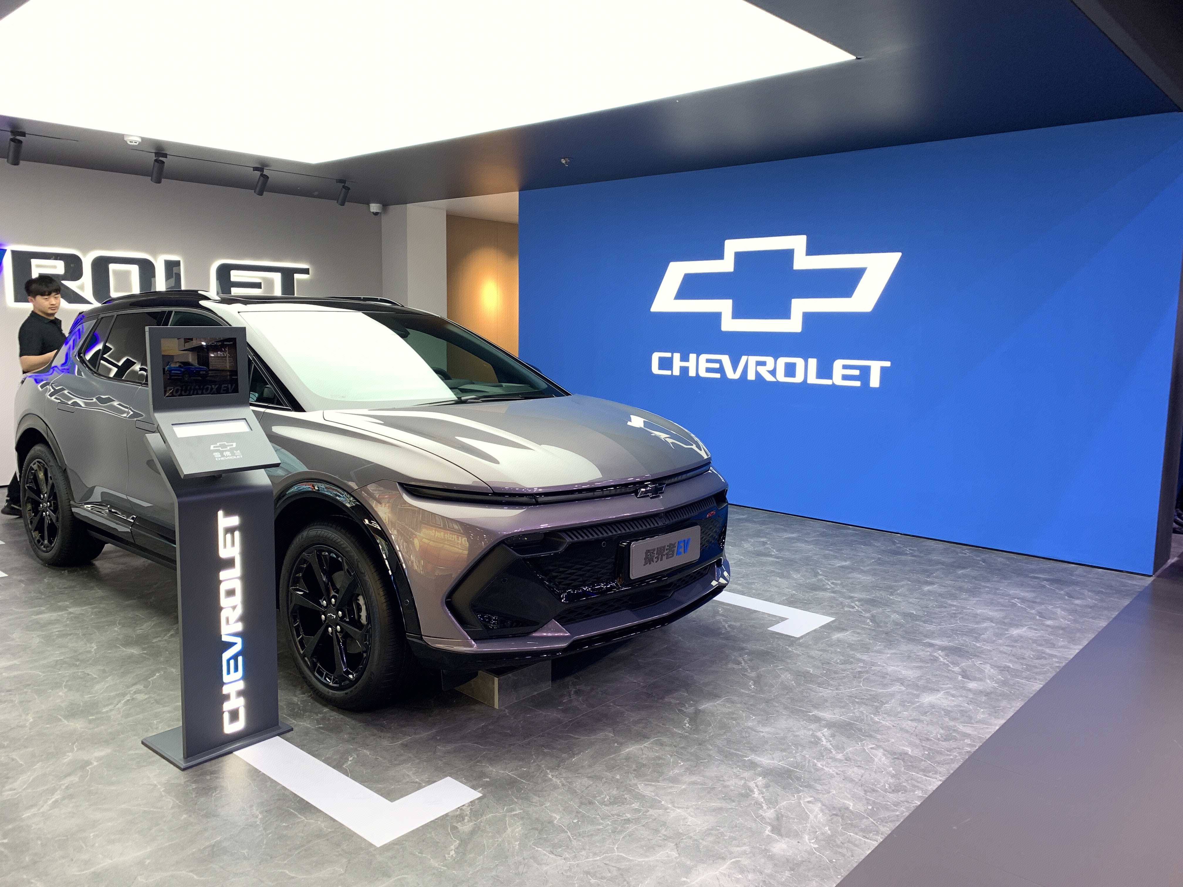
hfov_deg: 67.3
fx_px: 889
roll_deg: -2.4
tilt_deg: -6.5
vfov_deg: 53.1
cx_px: 592
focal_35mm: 26
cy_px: 444
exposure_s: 1/101
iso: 40
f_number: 1.8
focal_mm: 4.25
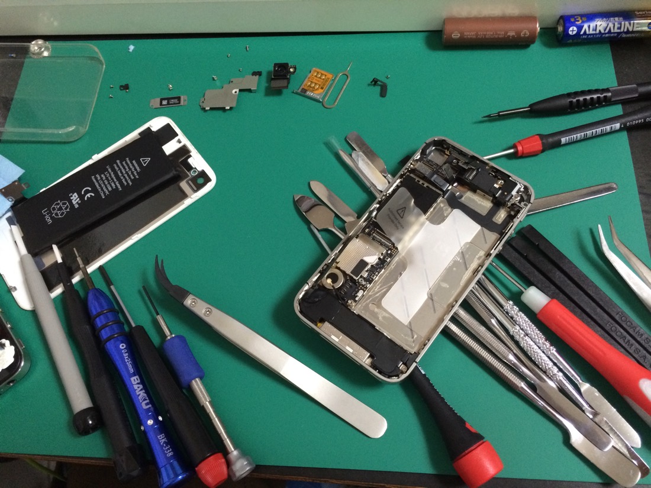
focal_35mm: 30
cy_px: 244
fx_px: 564
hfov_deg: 60.0
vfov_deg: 46.8
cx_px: 326
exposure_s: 1/17
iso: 320
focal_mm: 4.12
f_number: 2.2
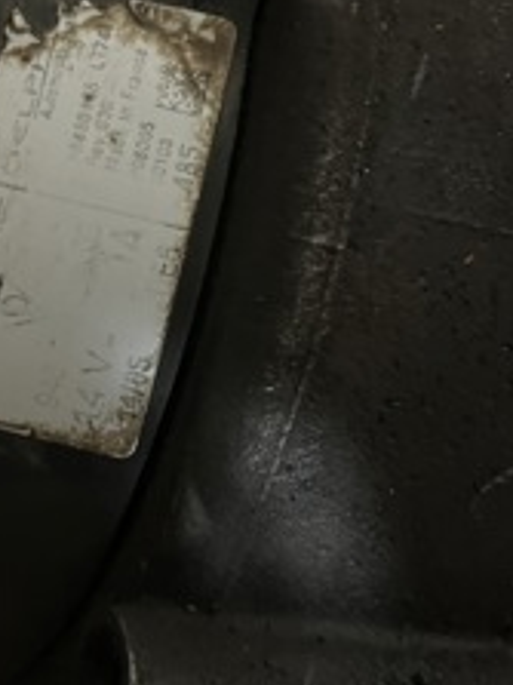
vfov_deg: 34.2
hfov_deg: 25.7
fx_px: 1108
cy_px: 267
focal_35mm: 56
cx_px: 117
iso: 1250
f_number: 1.6
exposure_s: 1/17
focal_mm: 5.1
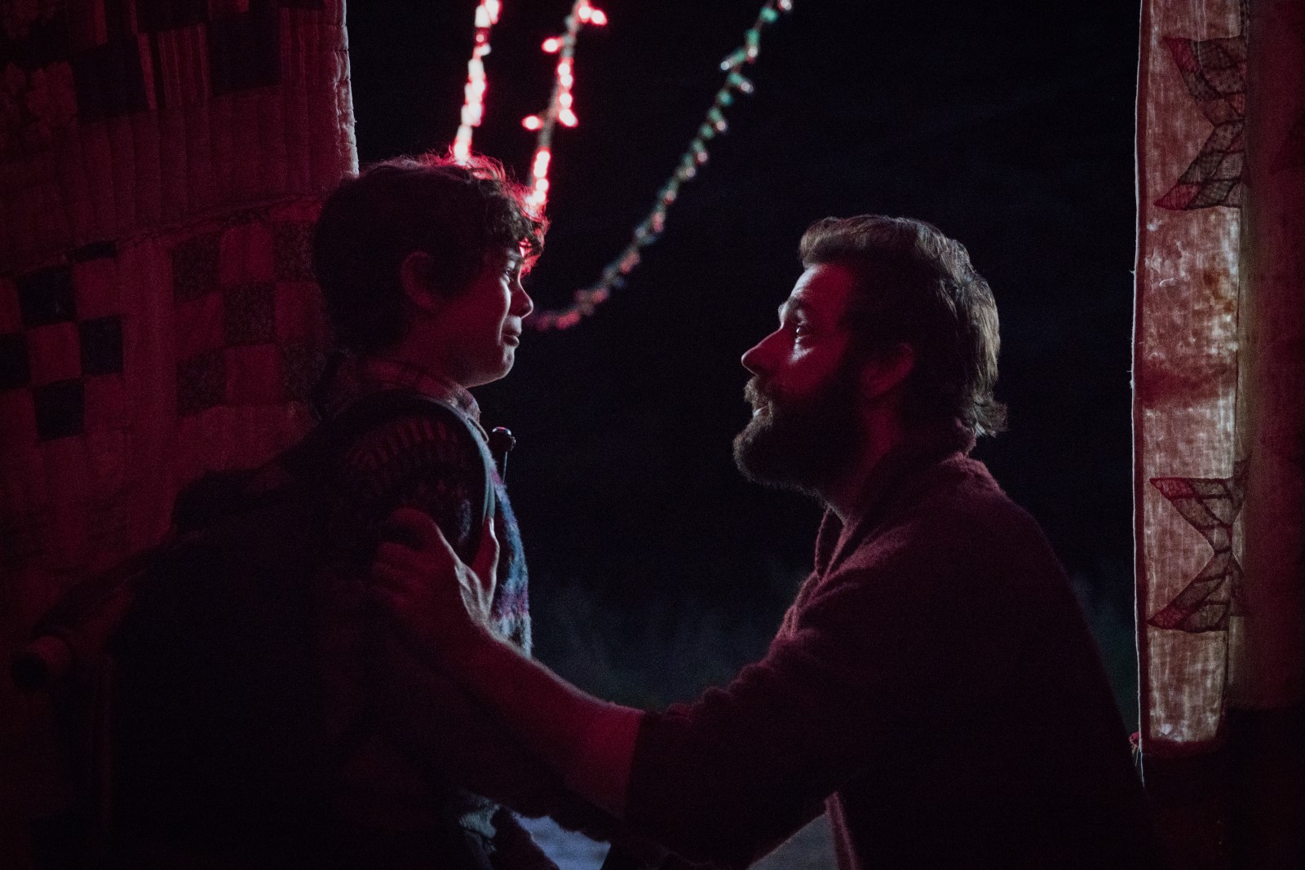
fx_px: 4640
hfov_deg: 16.0
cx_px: 652
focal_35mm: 128
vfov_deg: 10.7
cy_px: 435
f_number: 7.1
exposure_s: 1/125
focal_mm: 128
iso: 8000
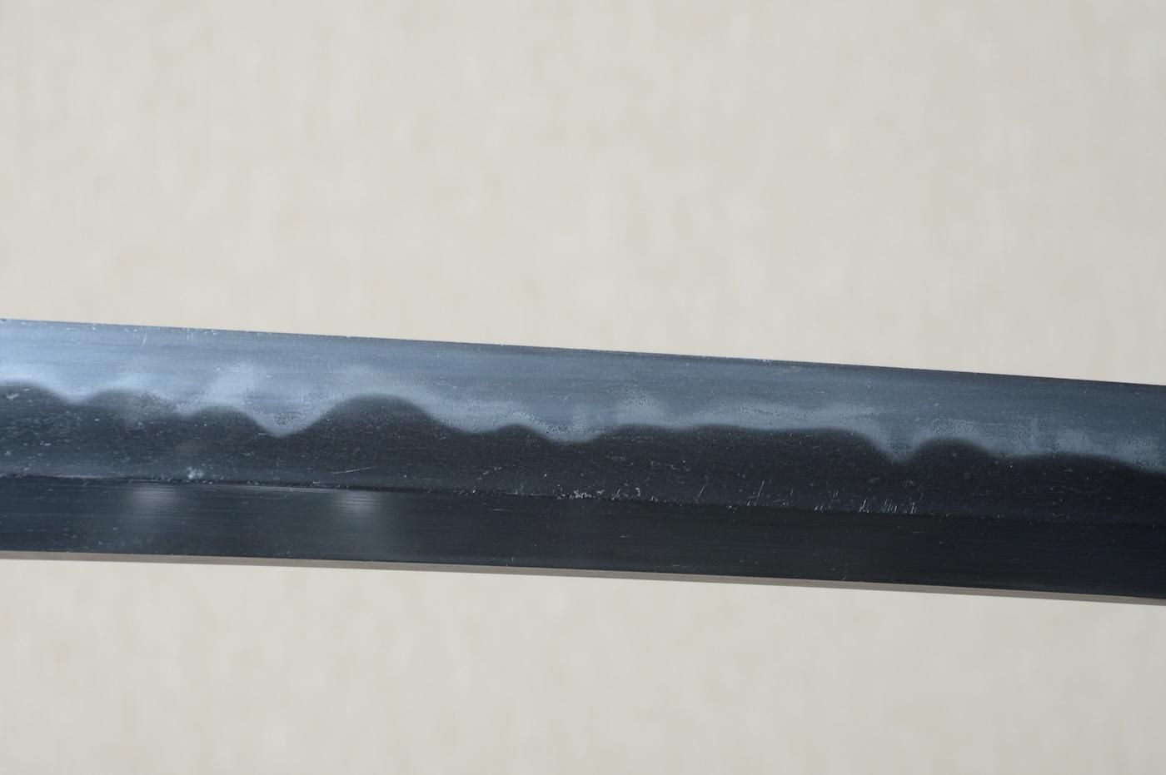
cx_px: 583
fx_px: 4612
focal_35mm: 142
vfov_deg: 9.6
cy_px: 388
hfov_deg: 14.4
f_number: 11
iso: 400
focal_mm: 95
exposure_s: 1/2
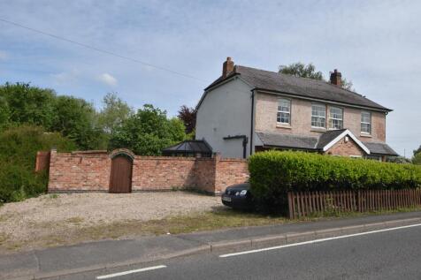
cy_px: 140
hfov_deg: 67.4
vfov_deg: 47.9
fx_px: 316
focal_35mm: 27
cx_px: 210
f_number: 9
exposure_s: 1/320
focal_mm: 18
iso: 100
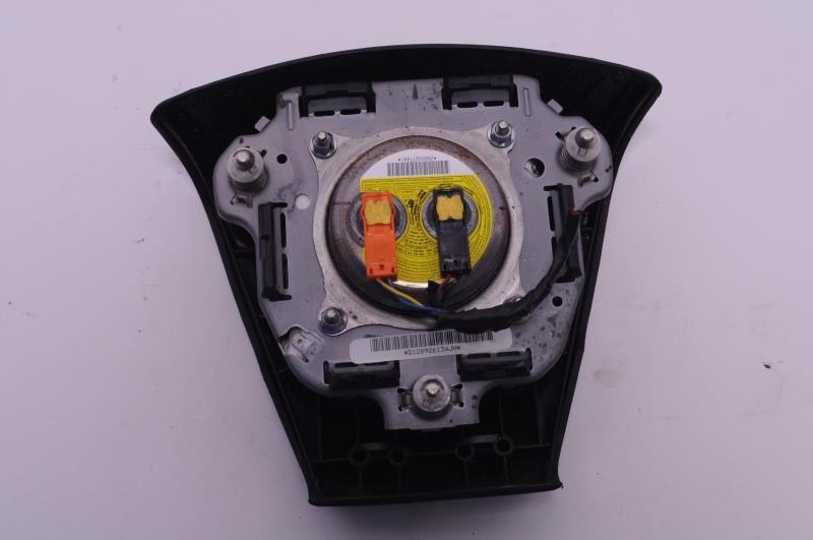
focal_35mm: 63
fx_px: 1421
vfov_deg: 21.5
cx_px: 406
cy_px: 270
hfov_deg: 31.9
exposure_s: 1/250
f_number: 10
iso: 400
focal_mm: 42
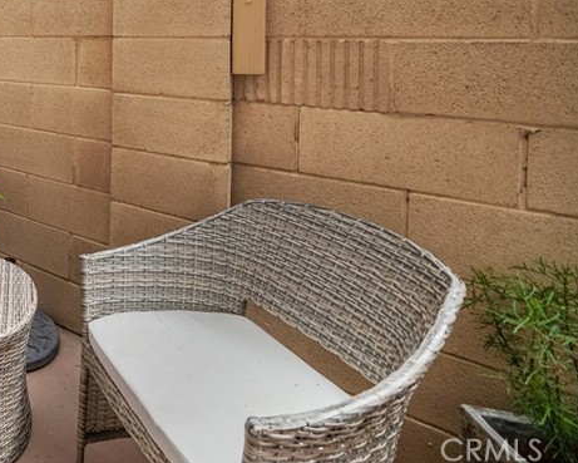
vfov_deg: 50.0
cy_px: 40
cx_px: -36
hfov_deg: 50.3
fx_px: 428
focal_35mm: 25
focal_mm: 12
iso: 100
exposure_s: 1/200
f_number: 5.6
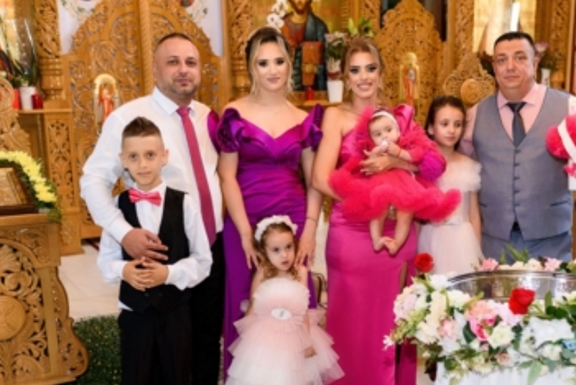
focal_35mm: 50
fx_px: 801
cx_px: 337
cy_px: 262
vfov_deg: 26.9
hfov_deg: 39.4
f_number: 2.8
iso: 1600
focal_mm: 35
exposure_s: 1/200
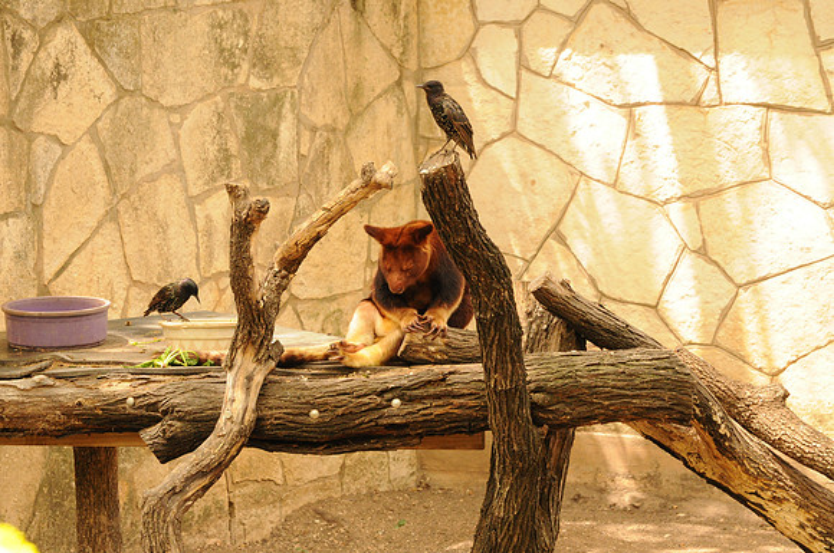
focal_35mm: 105
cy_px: 276
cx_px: 417
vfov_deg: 13.0
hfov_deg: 19.5
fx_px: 2429
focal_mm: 70
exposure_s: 1/200
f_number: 11
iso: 1600
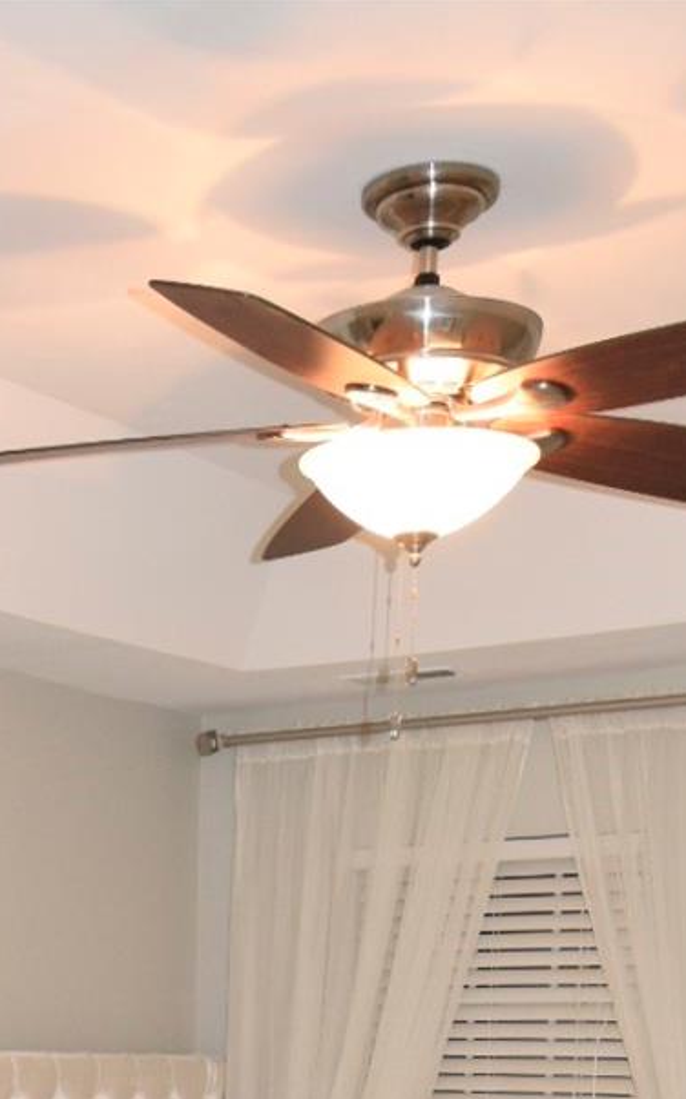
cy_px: 1398
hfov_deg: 16.3
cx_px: -47
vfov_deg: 23.6
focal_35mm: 78
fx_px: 2334
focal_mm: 20
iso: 1000
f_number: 5
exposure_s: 1/60.2
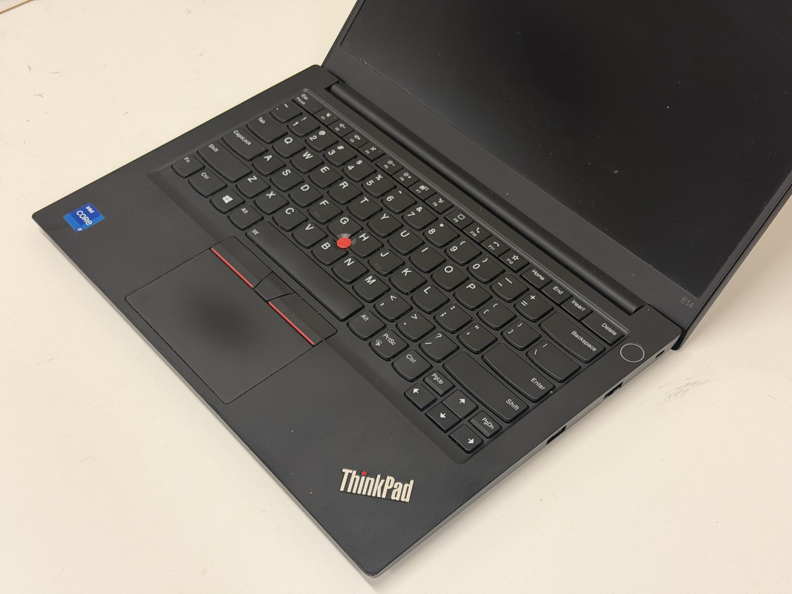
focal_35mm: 48
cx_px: 396
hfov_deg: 39.7
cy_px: 297
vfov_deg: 30.3
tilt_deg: -47.3
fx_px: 1098
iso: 160
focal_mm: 6.76
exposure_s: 1/50
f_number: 1.78
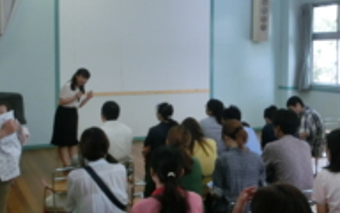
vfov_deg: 24.4
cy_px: 85
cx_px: 246
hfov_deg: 37.4
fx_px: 491
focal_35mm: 53
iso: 200
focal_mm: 4.24
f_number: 3
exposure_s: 1/125
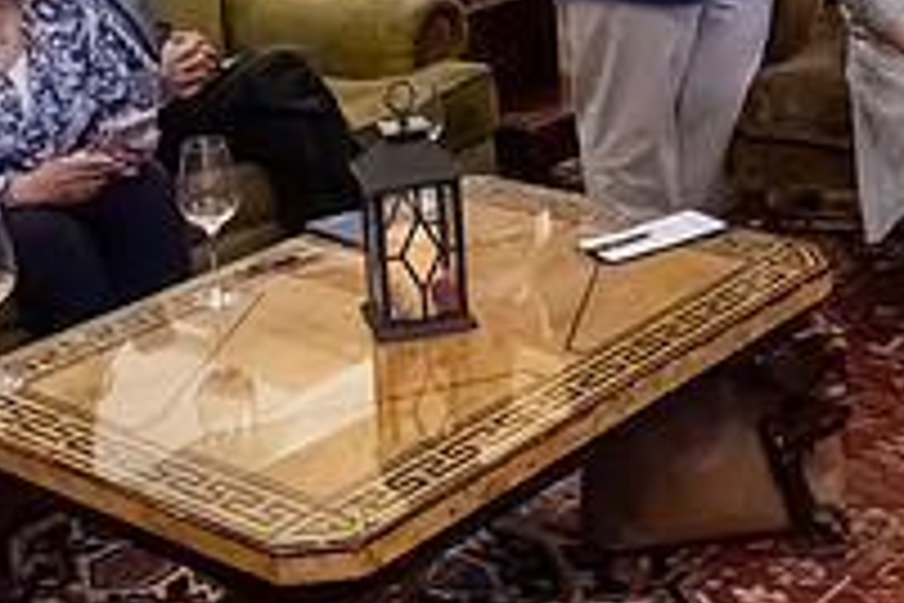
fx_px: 1808
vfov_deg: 17.9
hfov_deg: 28.0
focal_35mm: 72
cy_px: -135
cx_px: 567
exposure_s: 1/160
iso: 25600
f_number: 5
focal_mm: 17
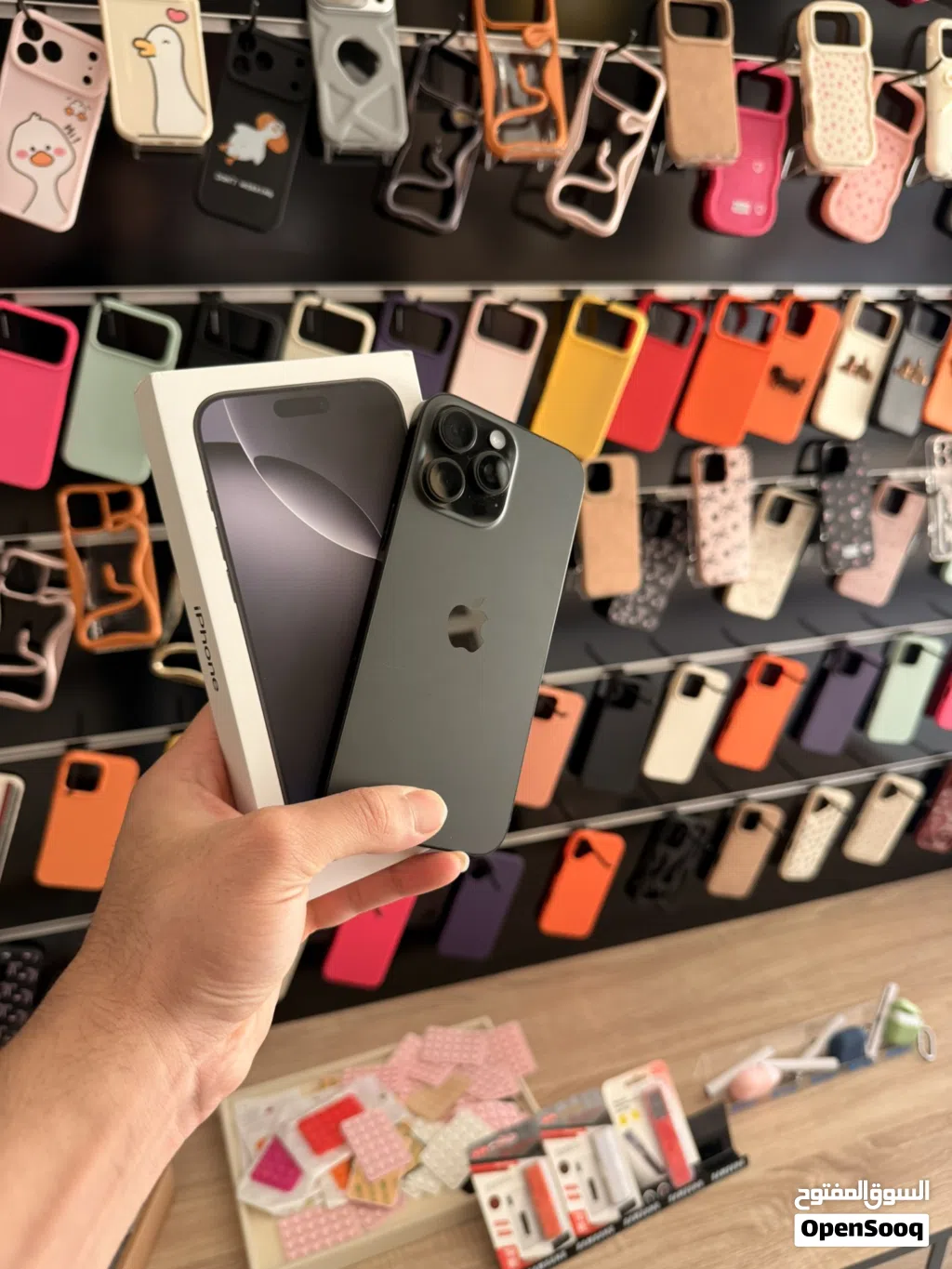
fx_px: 880
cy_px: 634
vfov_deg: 71.6
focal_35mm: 24
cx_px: 476
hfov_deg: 56.8
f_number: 1.78
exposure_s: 1/121
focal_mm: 6.76
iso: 125
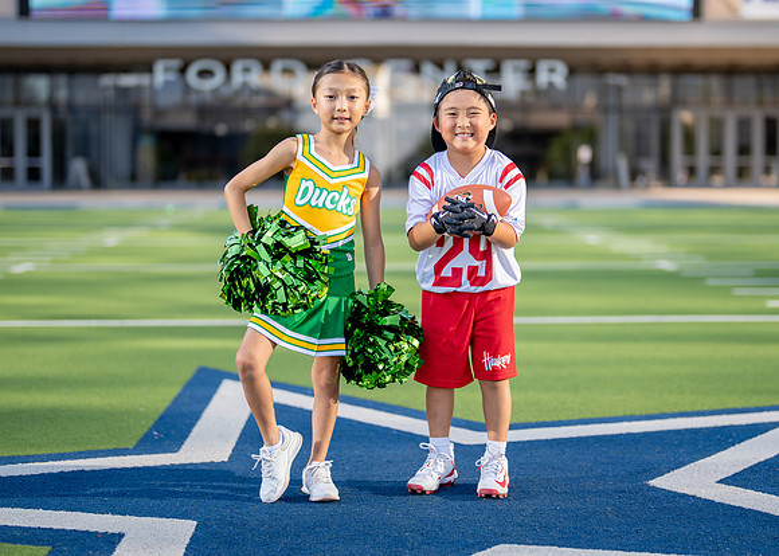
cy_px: 245
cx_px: 425
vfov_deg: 20.5
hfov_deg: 28.4
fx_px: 1540
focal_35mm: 70
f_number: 1.2
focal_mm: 50
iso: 100
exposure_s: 1/4000
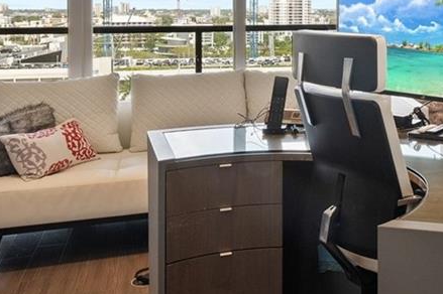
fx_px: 627
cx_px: 446
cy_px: 4
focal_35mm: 51
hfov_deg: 35.1
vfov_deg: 25.2
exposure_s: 1/10
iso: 200
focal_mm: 14
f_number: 8
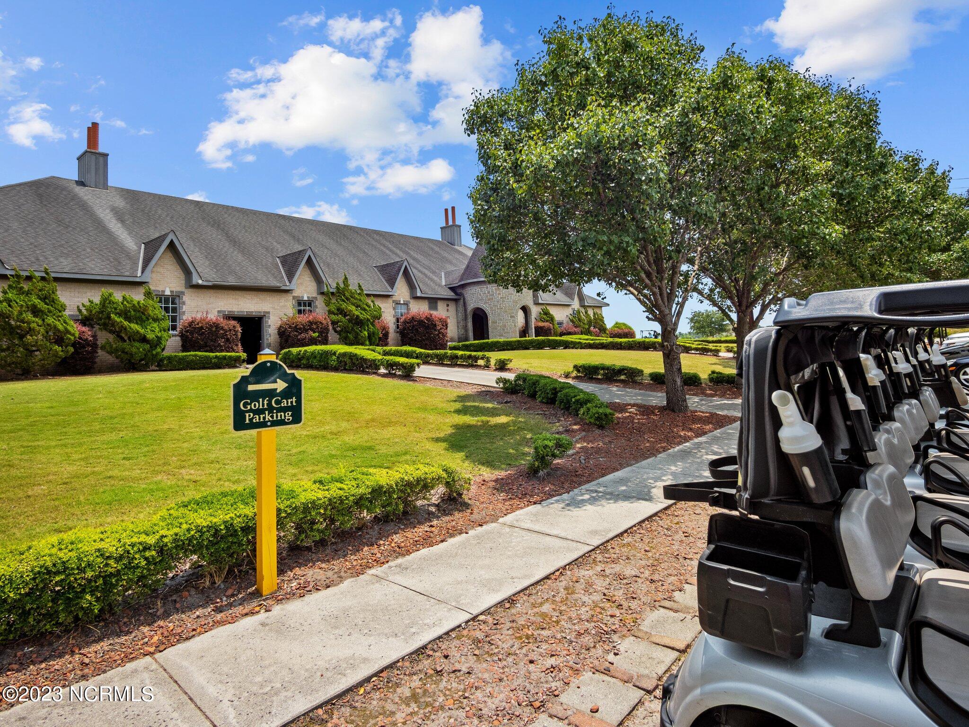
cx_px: 484
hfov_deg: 87.8
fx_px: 504
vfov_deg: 71.6
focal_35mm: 18
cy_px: 364
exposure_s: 1/1600
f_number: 4
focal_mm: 9
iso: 200
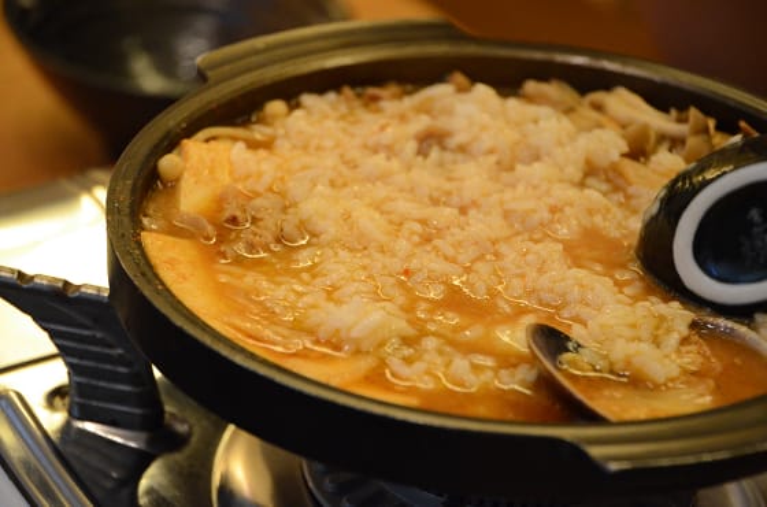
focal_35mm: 150
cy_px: 254
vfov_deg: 9.1
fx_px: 3187
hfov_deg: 13.7
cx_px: 384
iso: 3200
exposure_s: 1/30
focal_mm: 100
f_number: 5.6
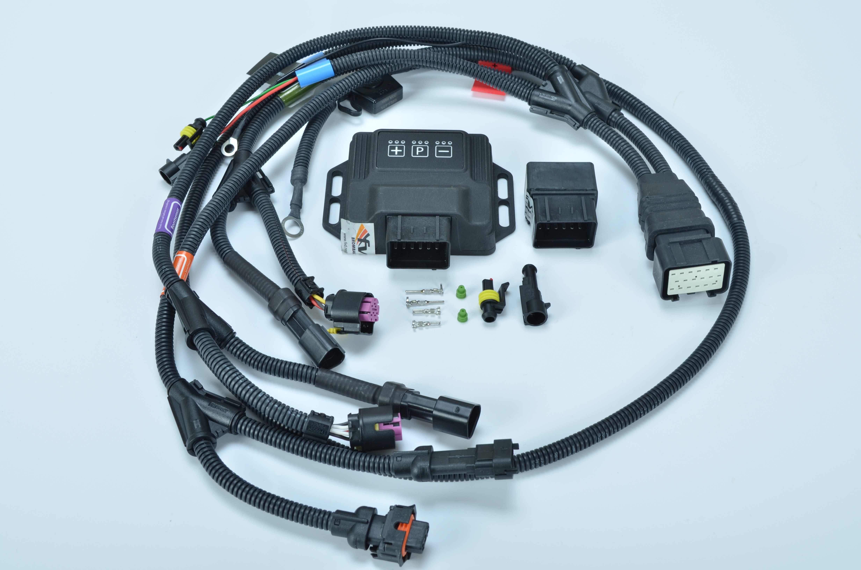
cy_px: 285
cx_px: 430
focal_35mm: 48
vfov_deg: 28.0
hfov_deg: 41.2
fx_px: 1146
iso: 100
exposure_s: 1/125
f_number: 10
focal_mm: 32
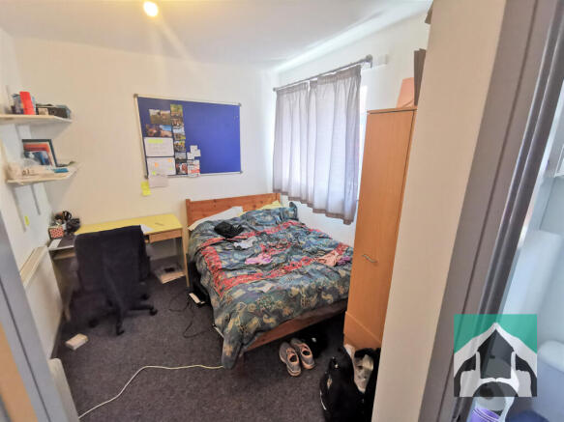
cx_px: 282
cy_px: 211
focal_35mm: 16
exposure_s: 1/50
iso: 125
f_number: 2.2
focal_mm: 2.35
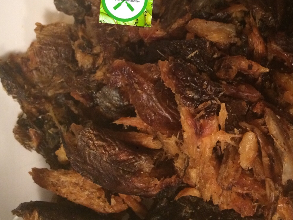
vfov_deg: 30.7
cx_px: 207
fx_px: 398
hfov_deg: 39.7
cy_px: 79
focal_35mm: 47
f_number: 2.2
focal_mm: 4.15
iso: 320
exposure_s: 1/15
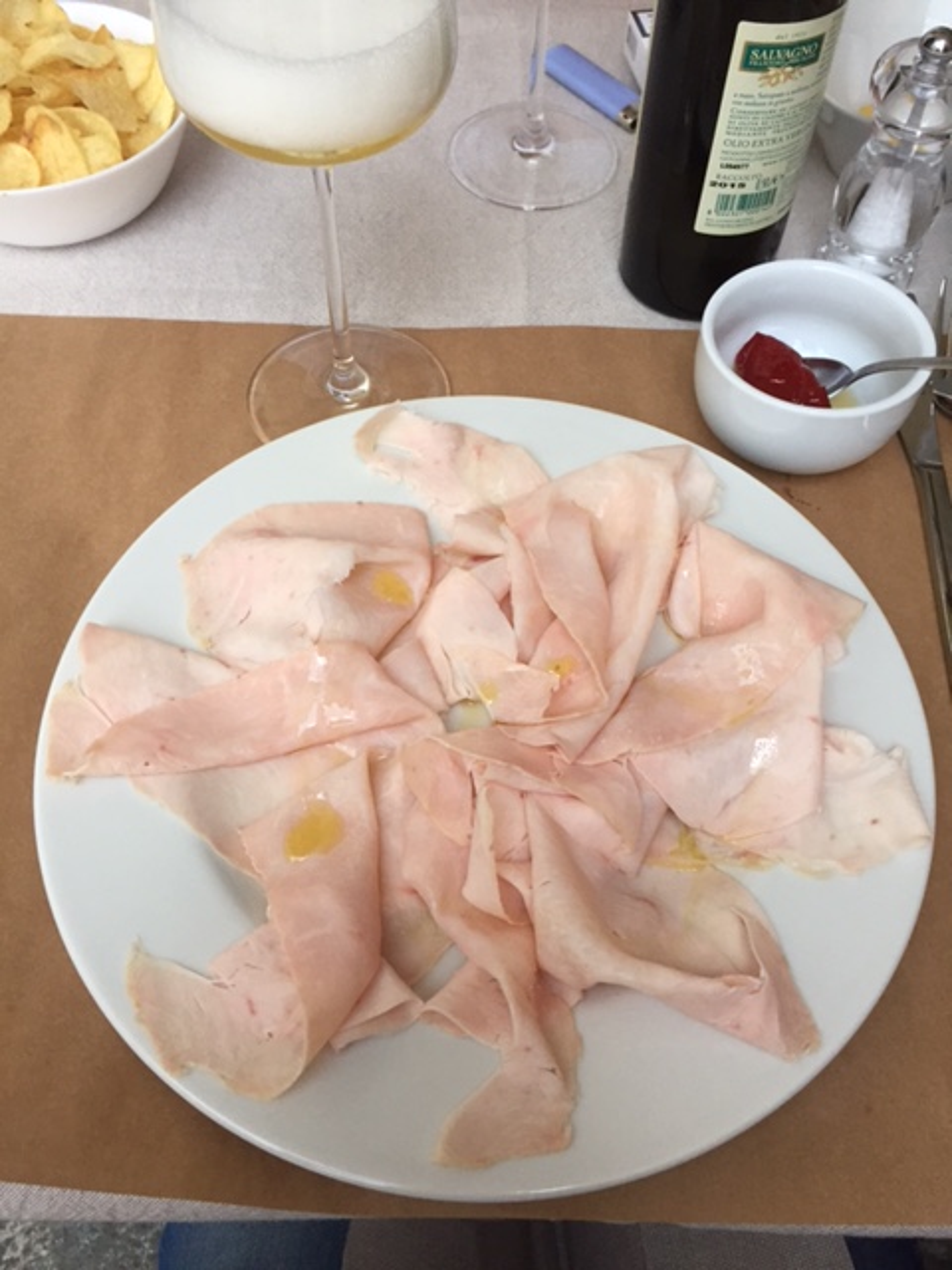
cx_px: 476
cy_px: 635
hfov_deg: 48.2
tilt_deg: -58.6
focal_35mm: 29
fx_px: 1063
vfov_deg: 61.7
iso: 64
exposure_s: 1/33
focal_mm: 4.15
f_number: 2.2
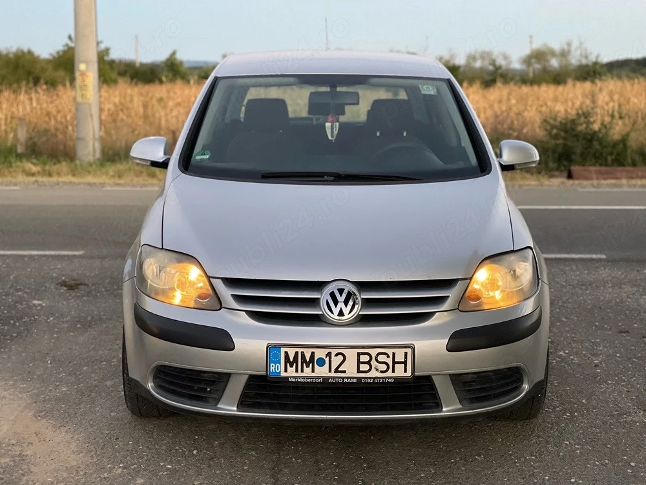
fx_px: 1194
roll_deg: -0.1
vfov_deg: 22.9
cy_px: 242
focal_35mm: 64
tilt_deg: -7.2
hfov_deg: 30.3
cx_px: 323
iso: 400
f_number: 2.2
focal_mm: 7.5
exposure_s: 1/33
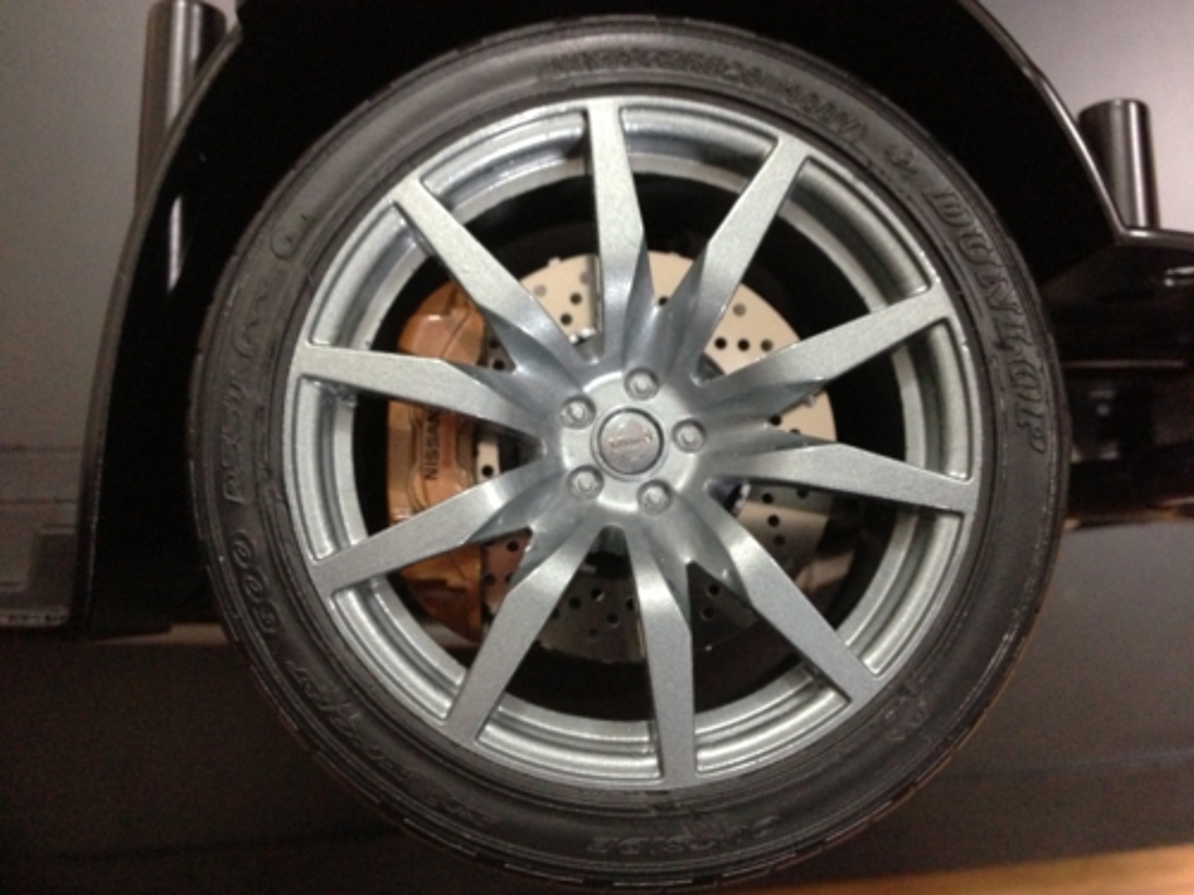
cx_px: 597
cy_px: 448
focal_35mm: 33
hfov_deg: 55.4
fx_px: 1138
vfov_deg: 42.9
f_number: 2.4
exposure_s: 1/15
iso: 500
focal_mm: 4.13
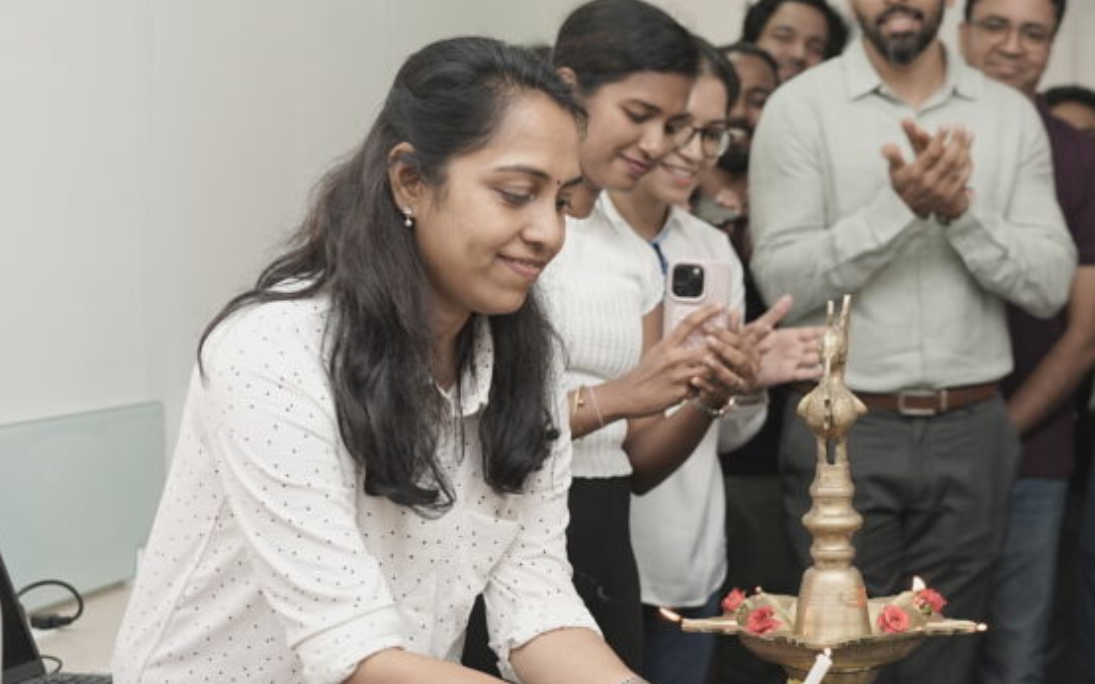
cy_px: 438
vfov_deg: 19.7
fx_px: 1969
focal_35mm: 66
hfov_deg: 30.4
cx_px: 858
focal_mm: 35
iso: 320
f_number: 2.8
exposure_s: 1/250
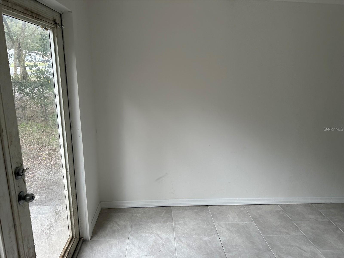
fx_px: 239
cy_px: 129
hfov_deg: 71.6
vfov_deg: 56.8
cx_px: 172
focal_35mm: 24
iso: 50
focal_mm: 6.86
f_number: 1.78
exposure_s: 1/125
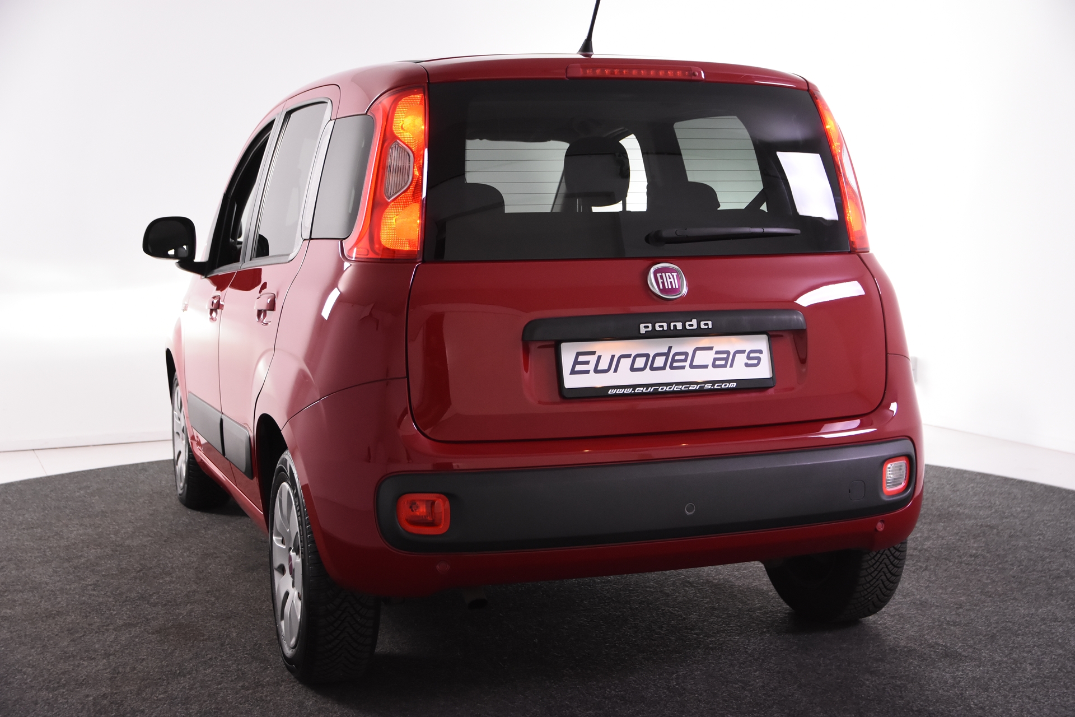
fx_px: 1523
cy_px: 358
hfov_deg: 38.9
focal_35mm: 51
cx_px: 538
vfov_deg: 26.5
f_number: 4.5
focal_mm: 34
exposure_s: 1/80
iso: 1600
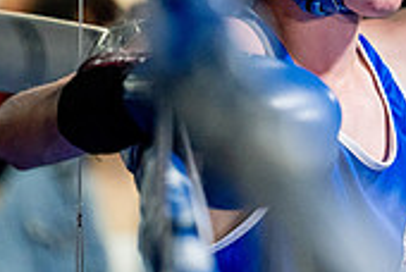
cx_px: 482
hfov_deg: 4.0
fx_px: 5773
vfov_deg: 2.7
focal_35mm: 511
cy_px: -42
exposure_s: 1/800
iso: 4000
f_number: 2
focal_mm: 150
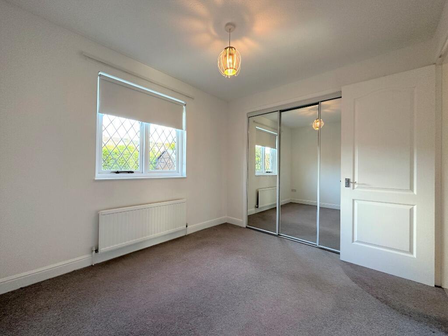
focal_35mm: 14
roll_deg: -0.6
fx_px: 181
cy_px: 168
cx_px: 224
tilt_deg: +0.3
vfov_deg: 85.7
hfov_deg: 102.1
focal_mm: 2.22
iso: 200
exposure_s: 1/100
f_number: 2.2
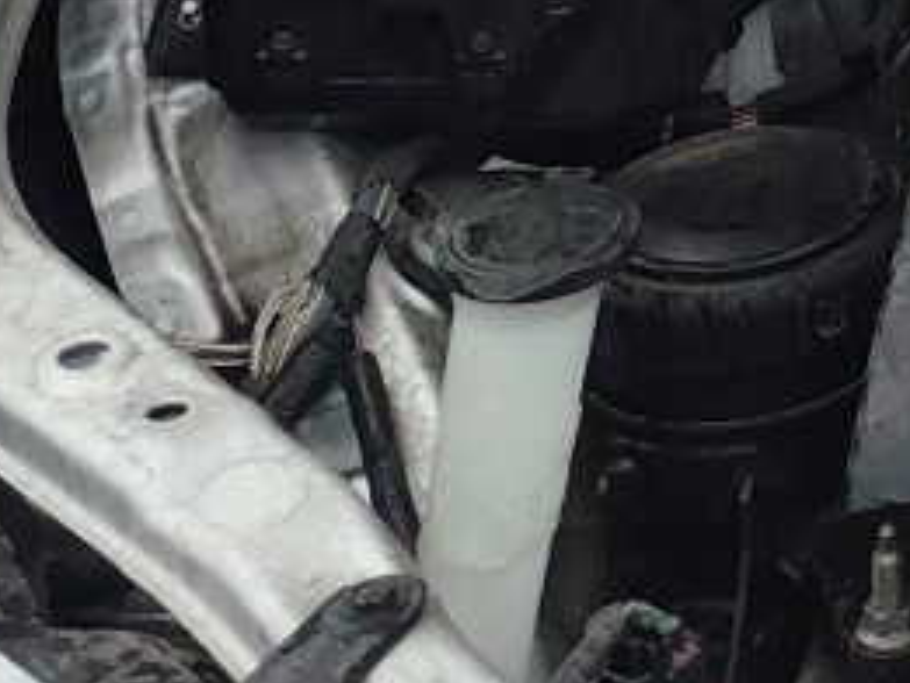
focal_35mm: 184
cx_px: 2179
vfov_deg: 7.4
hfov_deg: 9.5
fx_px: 4839
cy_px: -1094
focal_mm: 4.71
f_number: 1.79
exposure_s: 1/1224
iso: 50
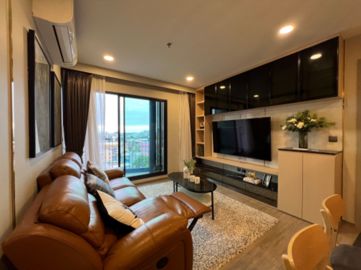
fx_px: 136
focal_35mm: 13
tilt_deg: -1.7
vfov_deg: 89.9
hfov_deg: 106.2
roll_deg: +0.4
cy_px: 135
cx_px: 180
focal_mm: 1.57
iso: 125
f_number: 1.8
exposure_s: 1/100
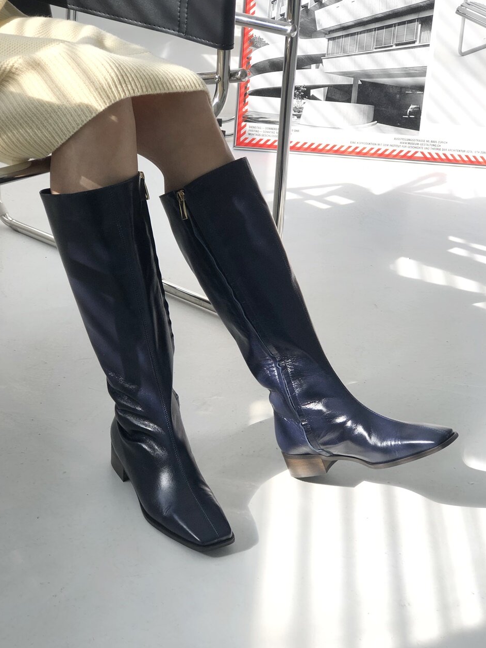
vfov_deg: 33.2
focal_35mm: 58
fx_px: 1086
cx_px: 244
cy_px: 319
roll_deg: -4.0
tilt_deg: -27.3
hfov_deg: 25.2
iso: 20
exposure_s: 1/120
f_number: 2.8
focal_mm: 6.6
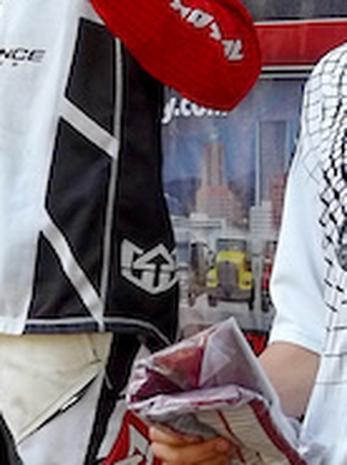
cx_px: 43
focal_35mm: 156
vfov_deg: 12.6
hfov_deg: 9.4
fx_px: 2092
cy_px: 427
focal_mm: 6.5
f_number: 3.1
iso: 64
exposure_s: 1/40
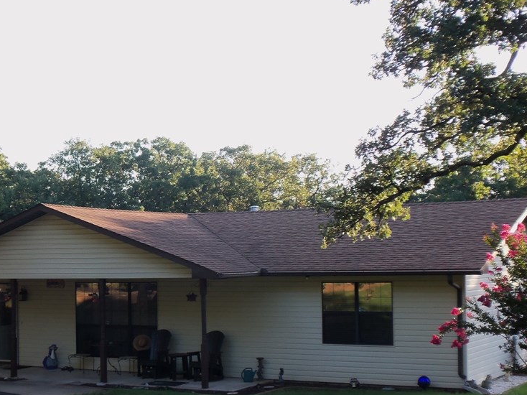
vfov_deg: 21.9
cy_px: 225
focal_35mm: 67
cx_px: 187
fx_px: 1020
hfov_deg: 28.8
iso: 80
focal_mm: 8.7
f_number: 3.8
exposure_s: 1/80
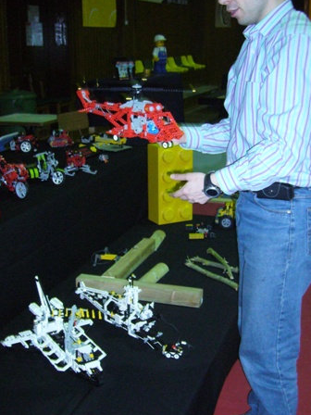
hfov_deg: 29.0
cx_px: 193
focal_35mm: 50
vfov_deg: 38.2
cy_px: 204
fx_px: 599
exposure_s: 1/30
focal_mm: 5.8
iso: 320
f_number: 2.8
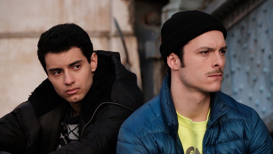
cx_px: 137
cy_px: 88
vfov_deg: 6.2
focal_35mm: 196
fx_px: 1419
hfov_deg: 11.0
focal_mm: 124.3
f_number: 5.6
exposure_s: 1/160
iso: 400
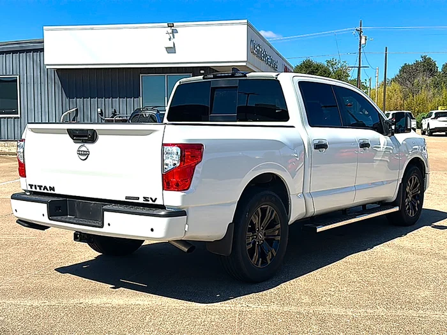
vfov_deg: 37.7
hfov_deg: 49.0
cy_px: 168
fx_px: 491
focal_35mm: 38
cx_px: 224
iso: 80
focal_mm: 6.86
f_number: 1.78
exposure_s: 1/8333
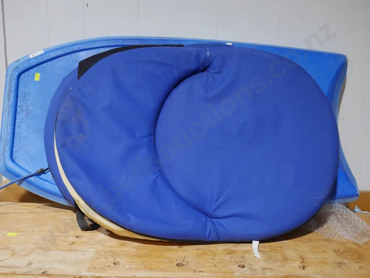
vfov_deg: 36.0
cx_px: 185
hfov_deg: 46.8
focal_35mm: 40
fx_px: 428
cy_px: 139
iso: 500
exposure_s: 1/60
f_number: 4.5
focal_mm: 20
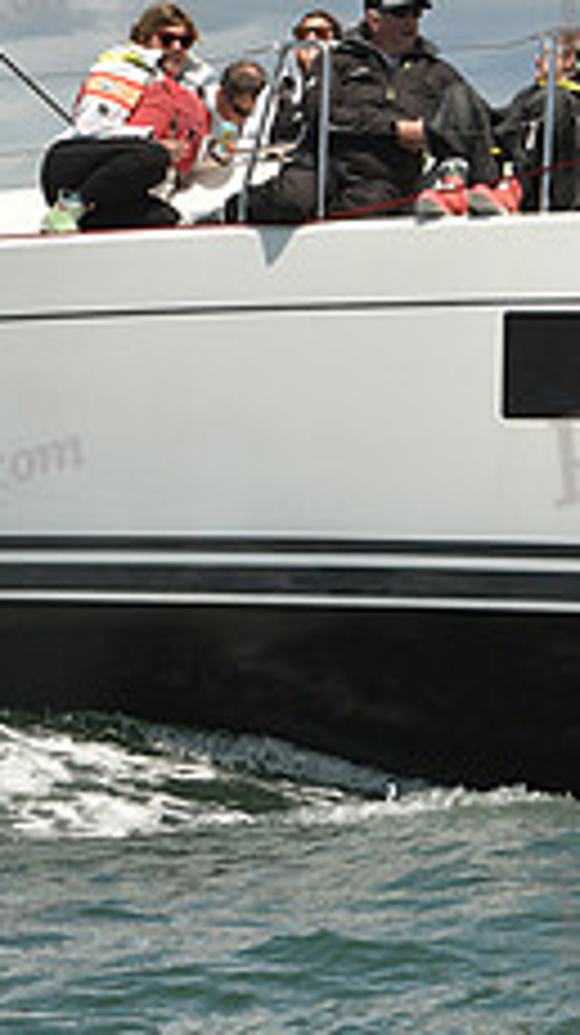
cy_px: 218
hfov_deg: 5.0
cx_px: 319
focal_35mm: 243
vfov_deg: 8.9
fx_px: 6659
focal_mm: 92
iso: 320
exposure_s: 1/800
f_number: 11
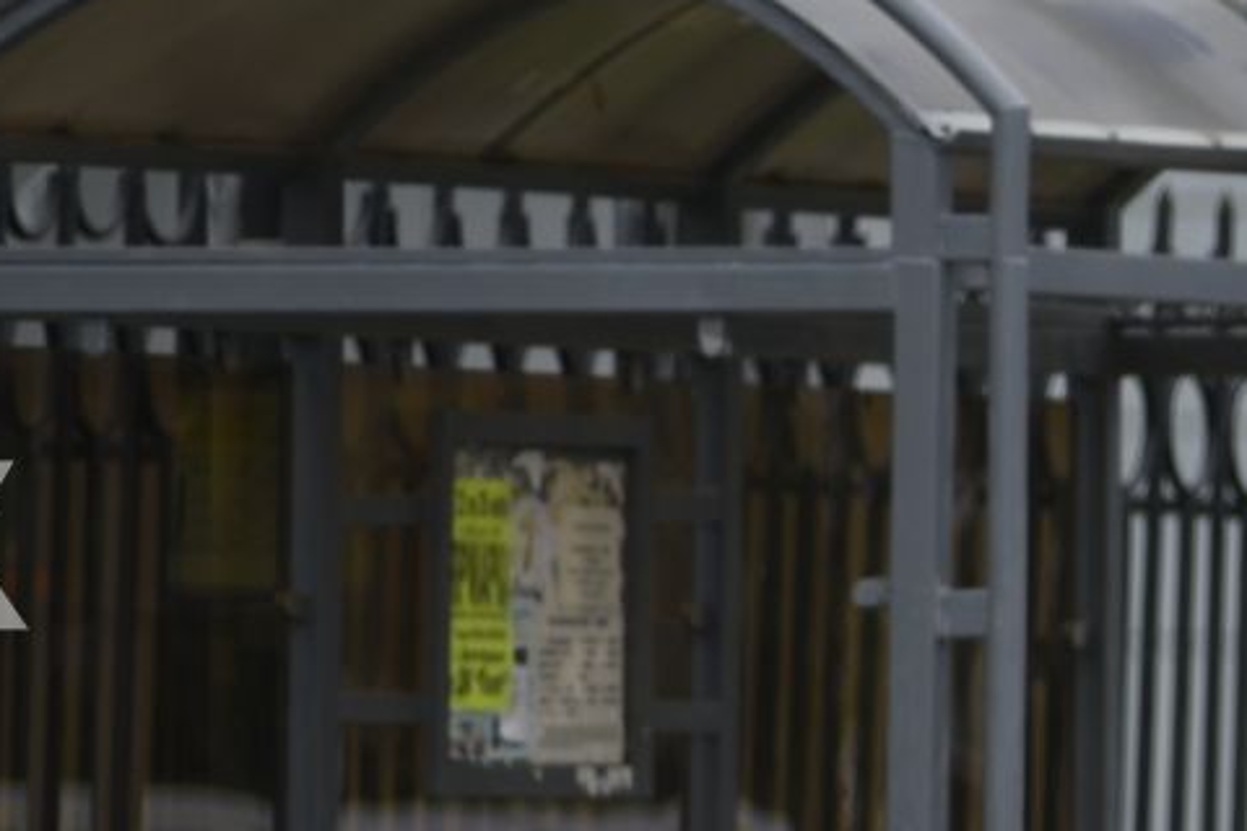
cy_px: 249
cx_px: 3647
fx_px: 43191
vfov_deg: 1.1
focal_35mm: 1247
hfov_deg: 1.6
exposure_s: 1/250
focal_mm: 185
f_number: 2.8
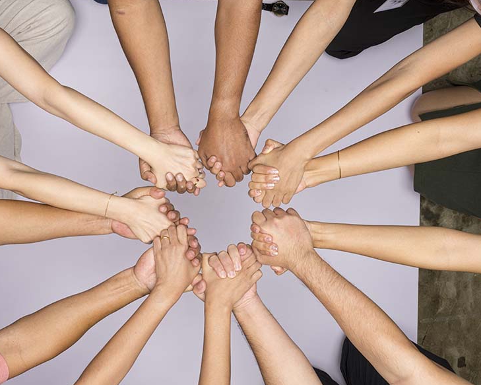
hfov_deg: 43.7
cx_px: 204
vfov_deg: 35.6
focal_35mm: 42
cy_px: 208
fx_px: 598
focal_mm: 34
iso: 64
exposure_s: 1/200
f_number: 7.1
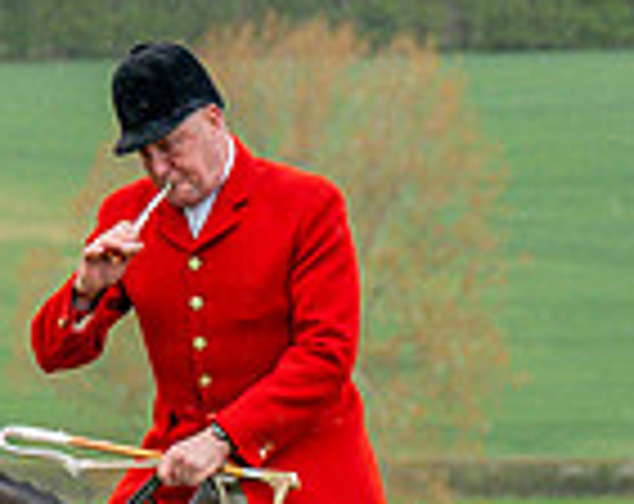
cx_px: 435
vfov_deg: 2.2
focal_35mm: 700
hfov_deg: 2.8
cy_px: 1238
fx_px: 13098
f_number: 4
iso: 400
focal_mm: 82
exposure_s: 1/1600
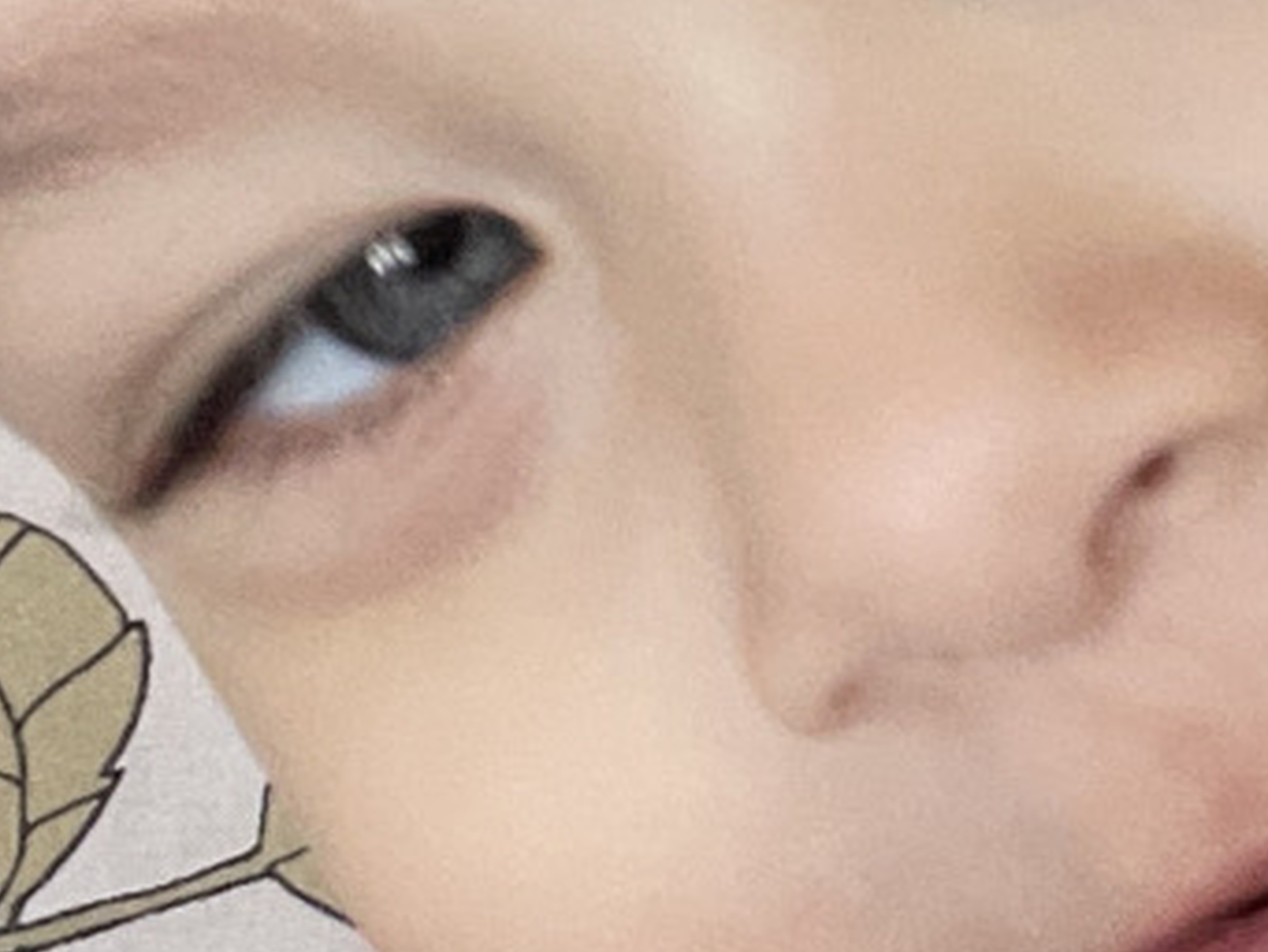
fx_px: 4947
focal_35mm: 135
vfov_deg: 10.9
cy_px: -15
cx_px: 1822
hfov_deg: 13.8
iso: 160
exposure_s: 1/60
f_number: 2.2
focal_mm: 2.71
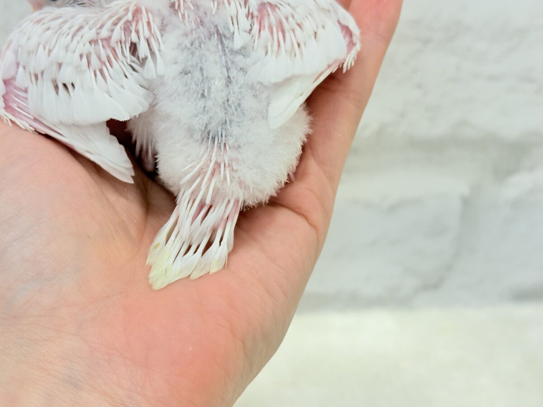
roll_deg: -1.4
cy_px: 204
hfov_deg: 36.8
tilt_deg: -23.1
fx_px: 816
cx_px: 272
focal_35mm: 52
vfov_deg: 28.0
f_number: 1.6
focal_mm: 5.96
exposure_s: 1/100
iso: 64
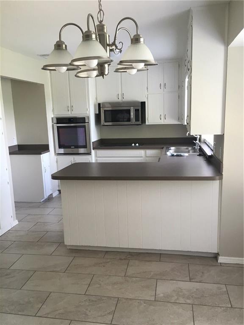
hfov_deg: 48.2
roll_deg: +1.2
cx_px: 122
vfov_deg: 61.7
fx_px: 273
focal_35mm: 29
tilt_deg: -11.0
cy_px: 162
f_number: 2.2
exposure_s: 1/30
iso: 32
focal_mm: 4.15
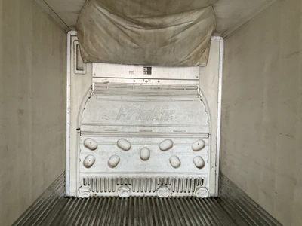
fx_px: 253
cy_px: 113
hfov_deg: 61.7
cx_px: 151
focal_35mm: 29
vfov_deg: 48.2
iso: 320
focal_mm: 3
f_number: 1.8
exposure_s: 1/48
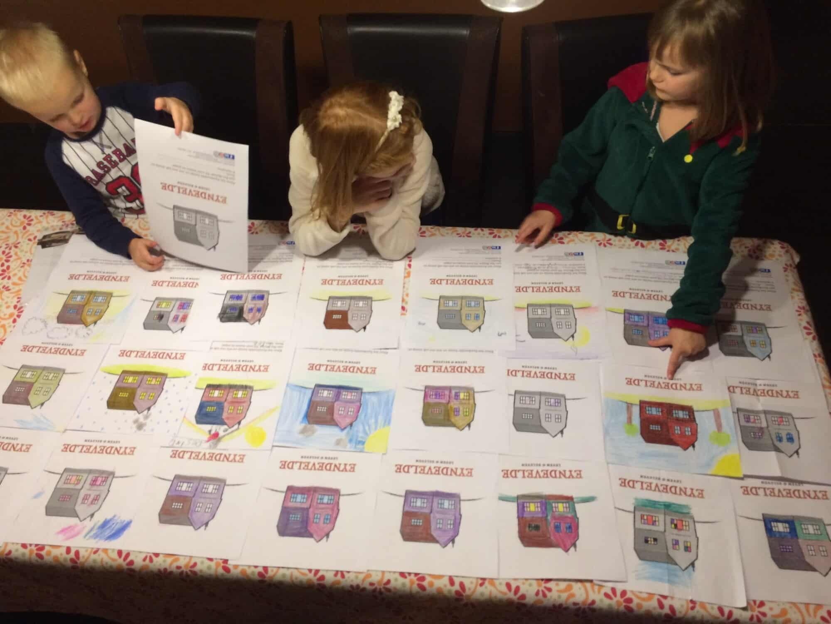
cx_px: 416
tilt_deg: -50.8
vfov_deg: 48.2
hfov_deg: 61.7
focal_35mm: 29
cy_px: 312
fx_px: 696
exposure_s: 1/33
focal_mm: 4.15
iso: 200
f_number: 2.2
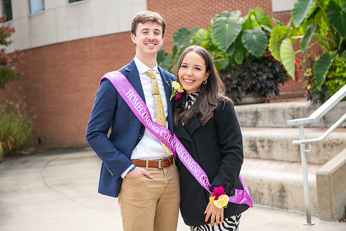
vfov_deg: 19.5
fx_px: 673
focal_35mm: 70
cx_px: 173
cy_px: 116
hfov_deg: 28.8
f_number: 4
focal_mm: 70
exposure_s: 1/320
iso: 250
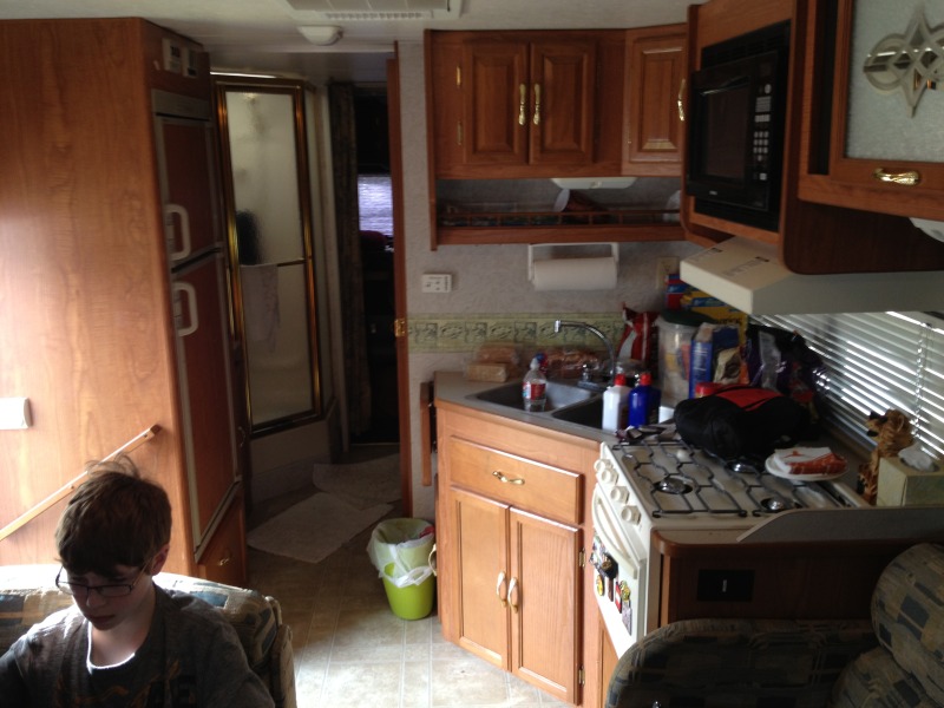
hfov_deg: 52.6
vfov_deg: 40.7
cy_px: 354
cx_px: 472
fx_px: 954
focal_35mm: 35
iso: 50
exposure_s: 1/20
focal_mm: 4.28
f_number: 2.4
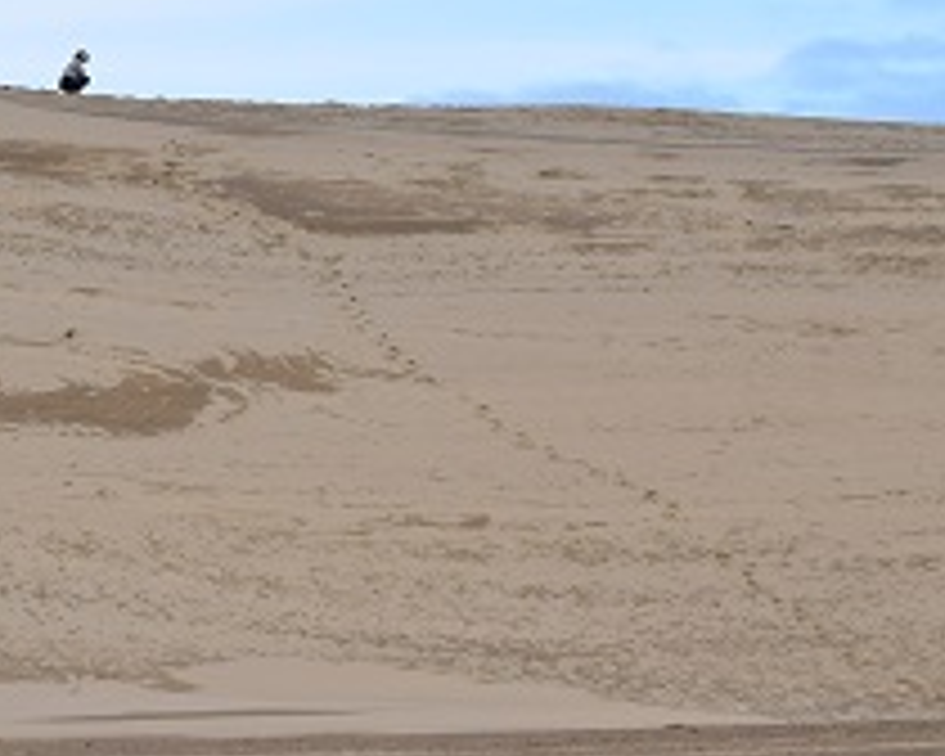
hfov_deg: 8.7
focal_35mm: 221
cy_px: 342
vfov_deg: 7.0
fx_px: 6191
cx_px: -4
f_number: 10
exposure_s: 1/400
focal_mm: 55
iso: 200
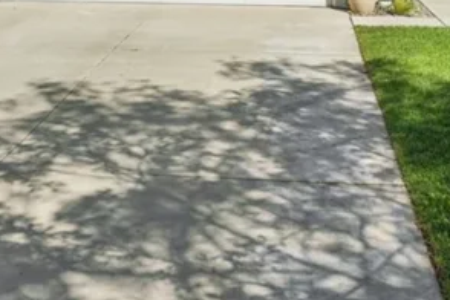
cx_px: 258
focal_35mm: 60
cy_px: -64
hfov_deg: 33.3
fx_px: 750
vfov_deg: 21.0
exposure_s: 1/500
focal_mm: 21
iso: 100
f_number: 8
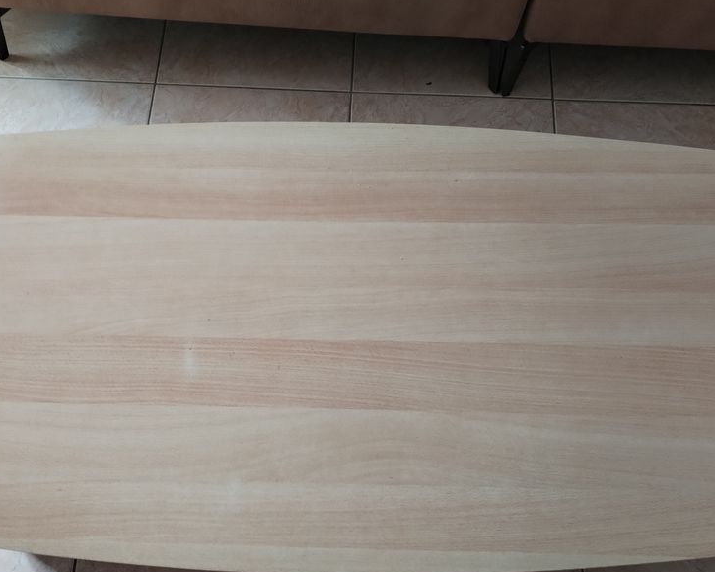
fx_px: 741
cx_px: 310
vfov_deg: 42.1
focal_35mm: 35
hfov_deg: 51.4
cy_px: 325
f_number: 1.8
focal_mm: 4.75
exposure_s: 1/30
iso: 458
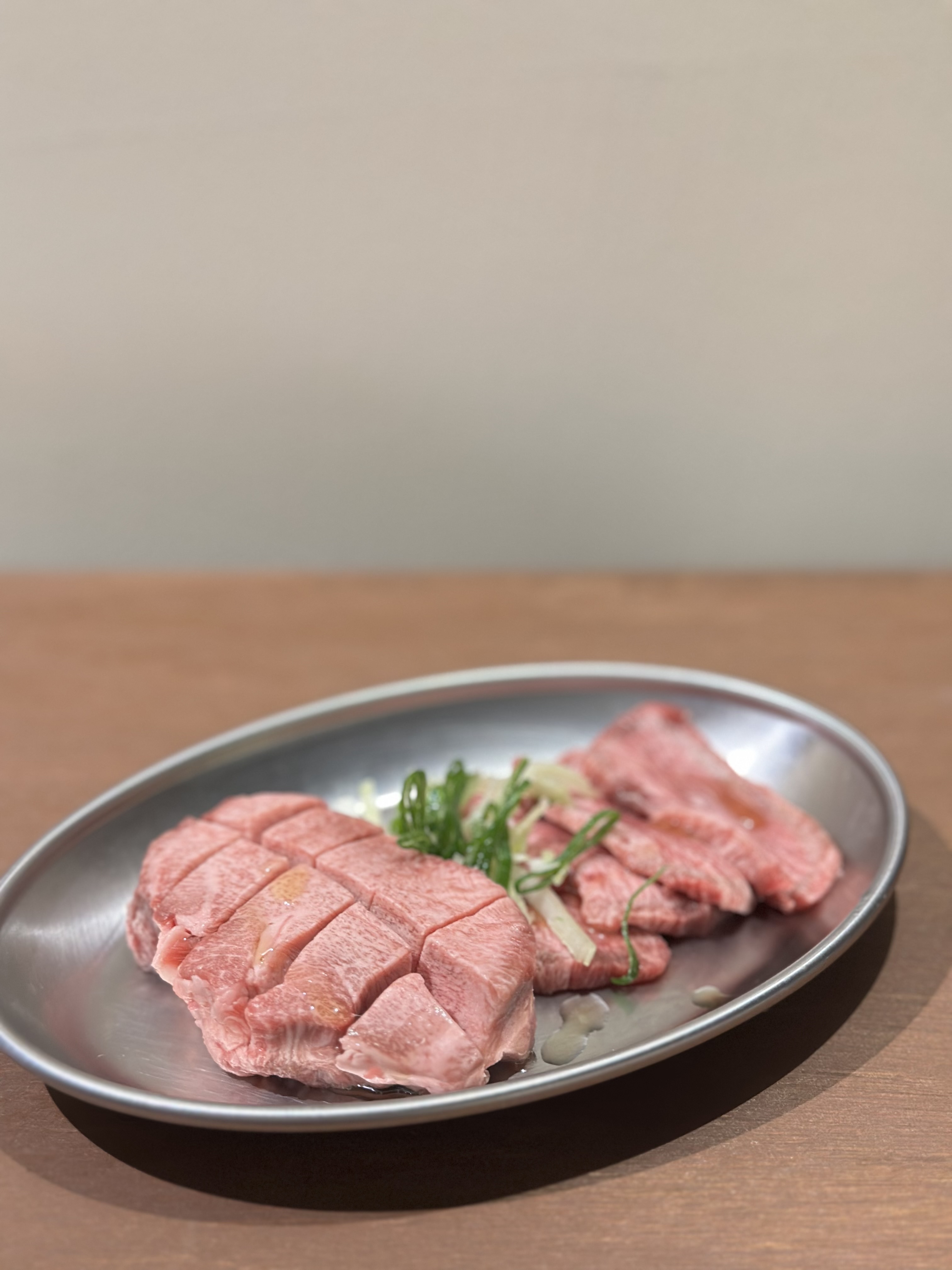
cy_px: 635
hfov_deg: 30.3
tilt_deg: -26.7
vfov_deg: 39.7
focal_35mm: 48
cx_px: 476
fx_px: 1760
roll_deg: -0.4
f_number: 1.78
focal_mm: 6.86
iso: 320
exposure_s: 1/40
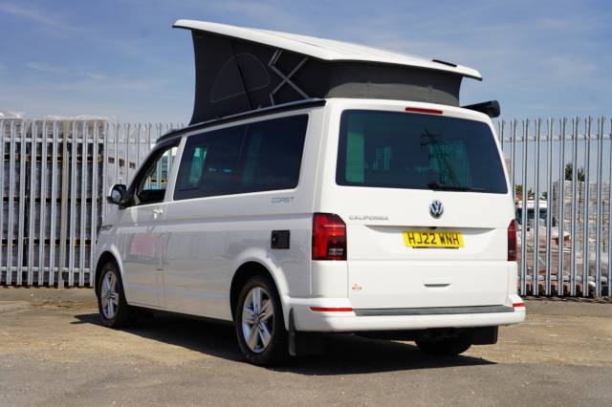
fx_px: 943
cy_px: 204
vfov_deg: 24.4
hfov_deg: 36.0
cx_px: 306
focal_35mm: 56
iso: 100
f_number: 5
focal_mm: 55.5
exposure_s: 1/400
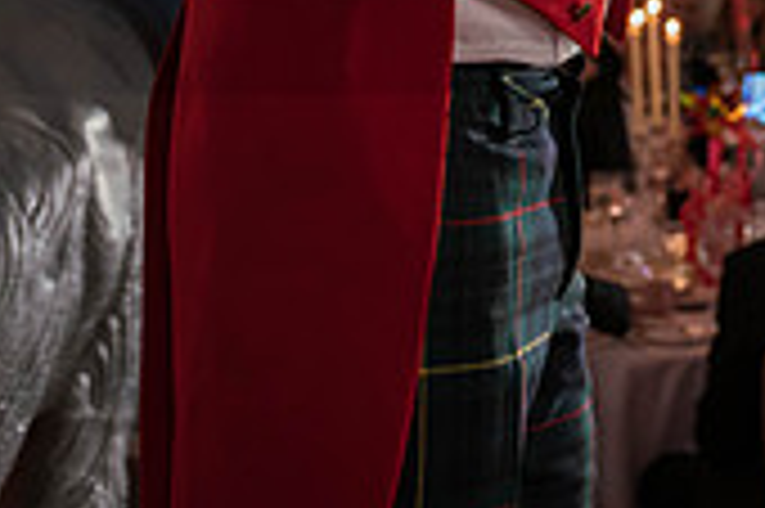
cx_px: 1089
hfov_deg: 14.5
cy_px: -344
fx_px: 2823
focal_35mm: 133
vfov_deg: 9.9
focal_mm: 39
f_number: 3.2
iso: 2000
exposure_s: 1/80
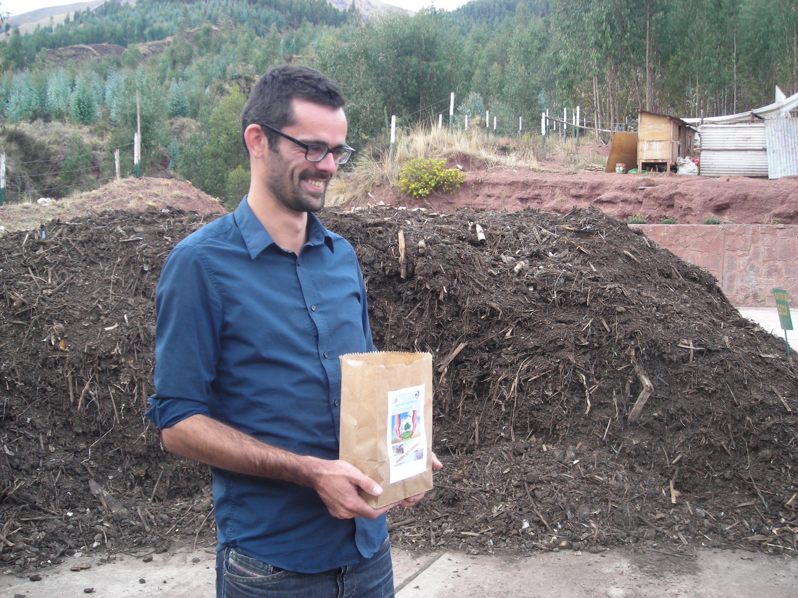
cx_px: 399
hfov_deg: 49.0
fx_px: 876
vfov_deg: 37.7
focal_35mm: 38
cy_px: 299
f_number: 3.2
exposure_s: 1/32.8
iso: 50
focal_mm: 6.3
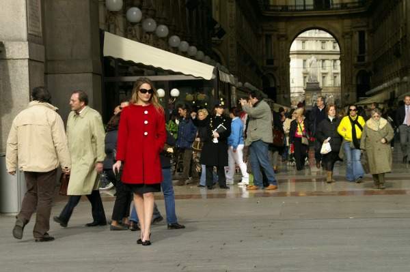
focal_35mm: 150
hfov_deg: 13.7
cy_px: 136
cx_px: 205
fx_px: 1707
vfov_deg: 9.1
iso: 100
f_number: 11
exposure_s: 1/90
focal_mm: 100
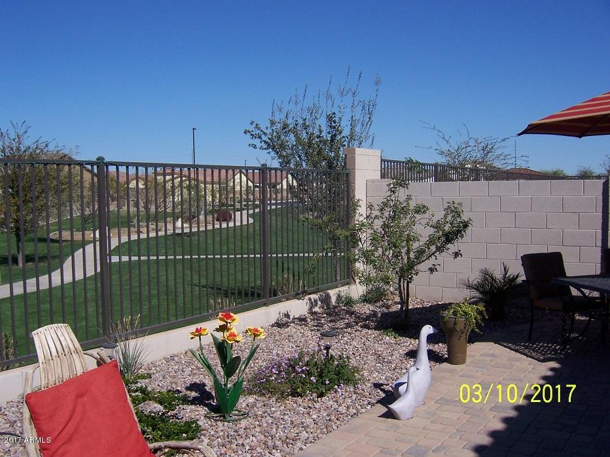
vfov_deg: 39.7
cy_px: 228
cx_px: 305
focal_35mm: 36
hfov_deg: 51.4
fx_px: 634
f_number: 4.5
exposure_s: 1/800
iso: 80
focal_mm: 6.2
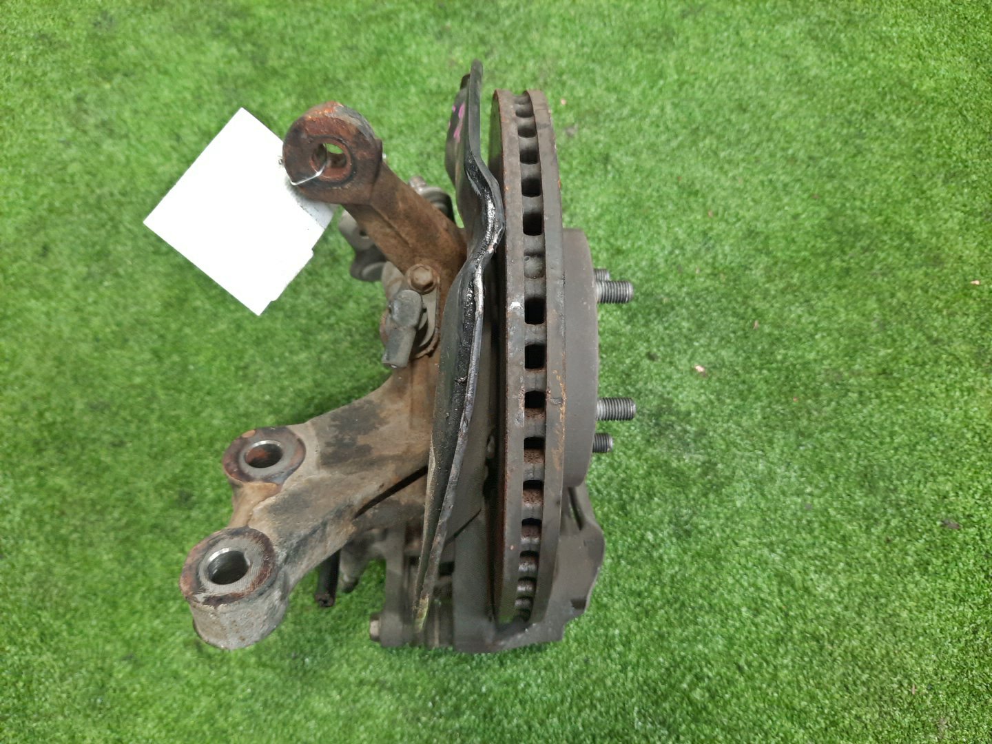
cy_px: 372
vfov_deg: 54.9
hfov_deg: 69.4
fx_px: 716
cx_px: 496
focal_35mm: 25
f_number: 2
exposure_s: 1/33
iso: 311
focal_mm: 4.6
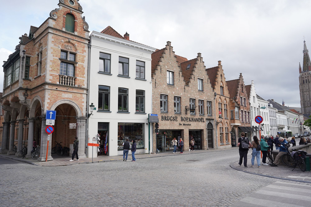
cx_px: 156
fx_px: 207
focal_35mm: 24
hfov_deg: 73.7
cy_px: 104
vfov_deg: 53.1
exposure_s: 1/100
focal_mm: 24
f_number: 9
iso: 100
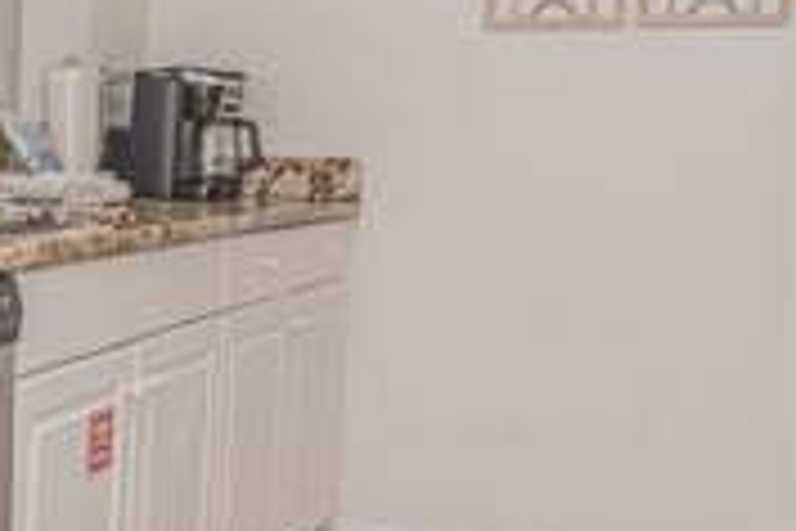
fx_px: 1437
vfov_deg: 20.9
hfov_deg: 28.2
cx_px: -81
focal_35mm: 65
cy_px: 302
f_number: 7.1
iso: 400
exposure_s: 1/160
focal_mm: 24
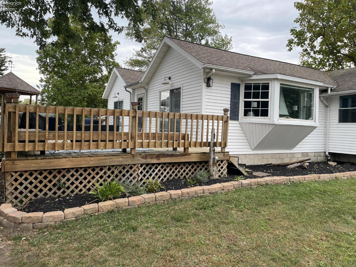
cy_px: 134
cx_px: 178
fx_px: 267
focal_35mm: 26
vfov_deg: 53.1
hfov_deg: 67.3
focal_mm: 4.2
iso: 32
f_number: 1.6
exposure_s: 1/578
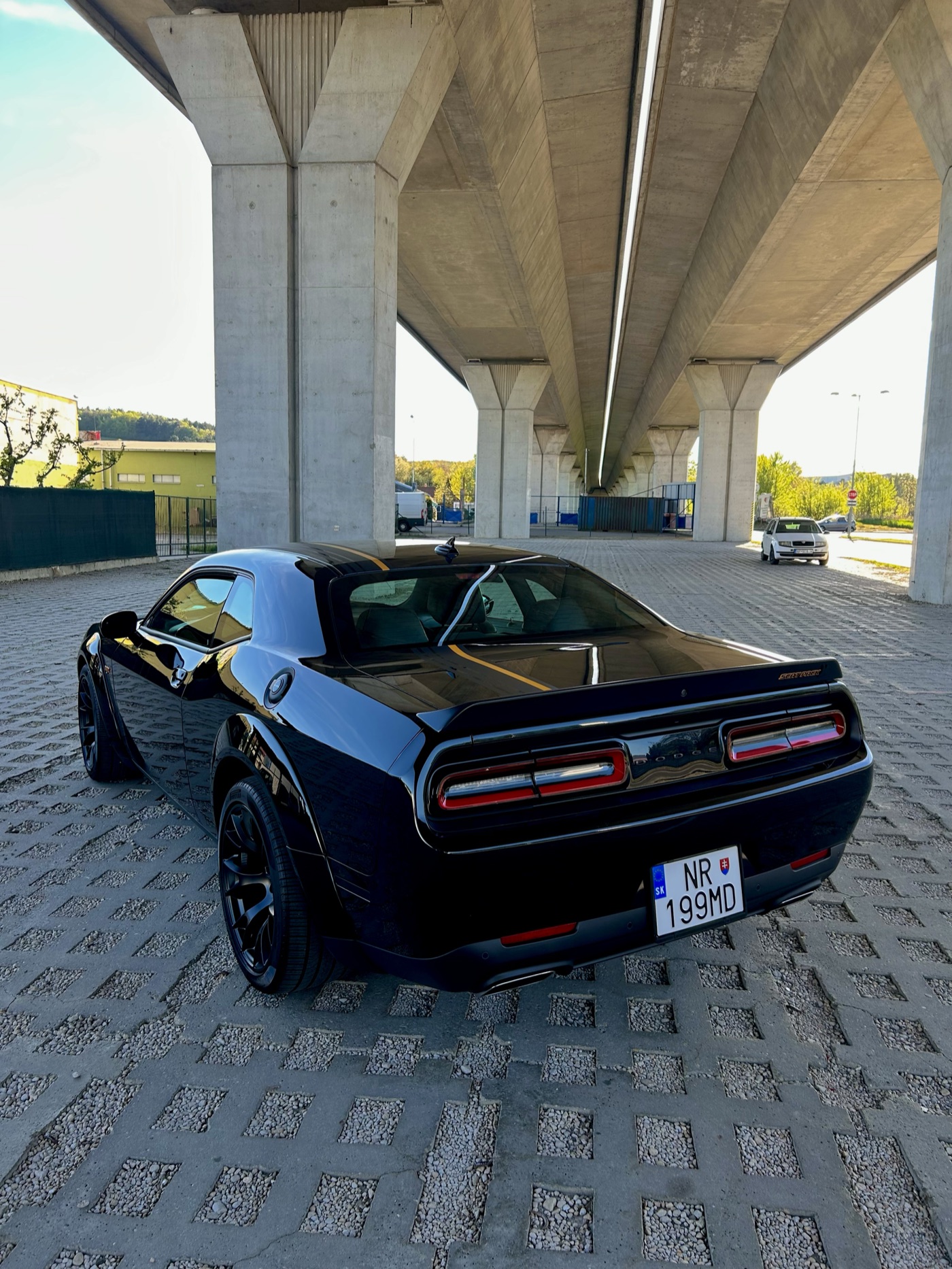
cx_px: 476
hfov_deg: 53.1
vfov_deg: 67.3
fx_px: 953
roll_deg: -2.0
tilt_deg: -7.6
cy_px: 634
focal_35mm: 26
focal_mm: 5.7
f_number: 1.5
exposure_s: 1/299
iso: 50
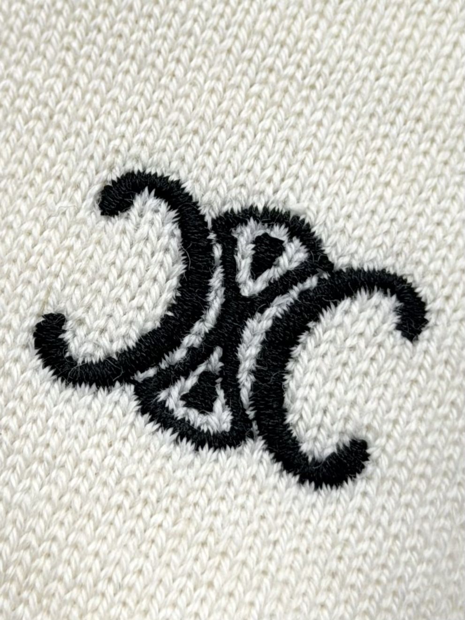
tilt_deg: -40.7
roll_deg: -1.8
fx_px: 860
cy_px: 310
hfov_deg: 30.3
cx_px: 232
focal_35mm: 48
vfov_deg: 39.7
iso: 64
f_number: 1.78
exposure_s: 1/318
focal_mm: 6.76
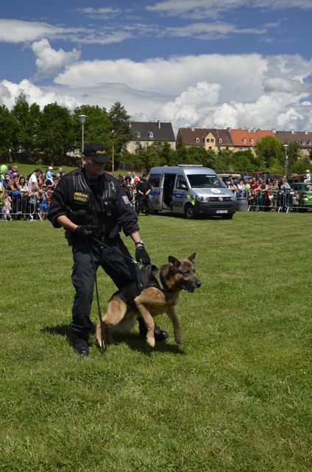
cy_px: 236
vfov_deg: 41.2
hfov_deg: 28.0
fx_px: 627
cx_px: 156
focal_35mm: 48
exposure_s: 1/250
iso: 160
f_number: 8
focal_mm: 32
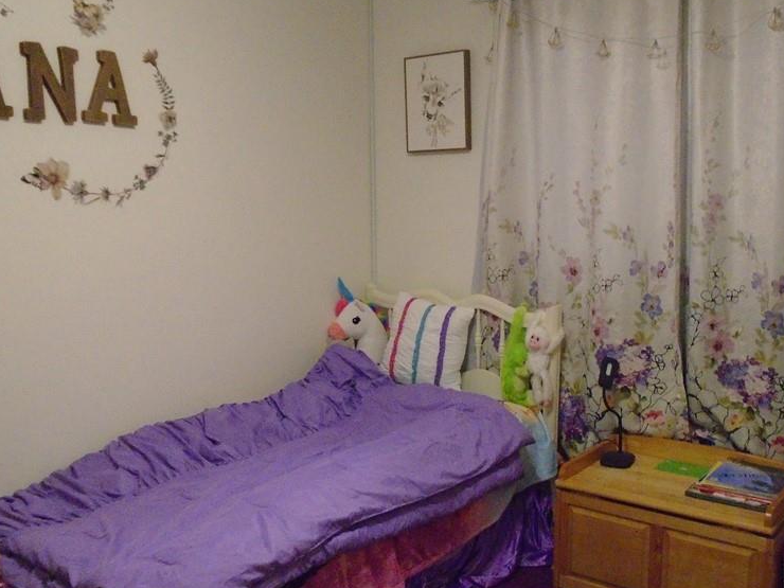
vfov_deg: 39.6
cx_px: 455
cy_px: 327
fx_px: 815
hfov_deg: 51.1
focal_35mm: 36
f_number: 3.2
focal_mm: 4.6
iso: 800
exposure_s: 1/60
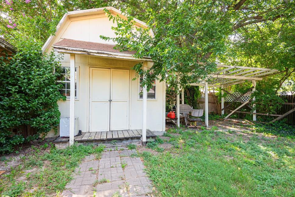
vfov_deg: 70.4
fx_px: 139
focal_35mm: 17
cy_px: 102
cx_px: 141
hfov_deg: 93.2
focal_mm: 16
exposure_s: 1/20
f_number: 7.1
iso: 100
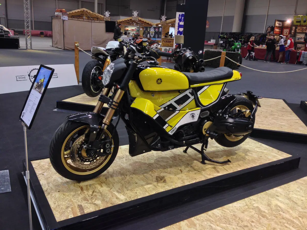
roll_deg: -3.6
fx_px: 293
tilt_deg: -17.1
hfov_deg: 55.4
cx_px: 154
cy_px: 115
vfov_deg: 42.9
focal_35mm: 33
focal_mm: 4.12
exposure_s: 1/40
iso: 50
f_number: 2.4
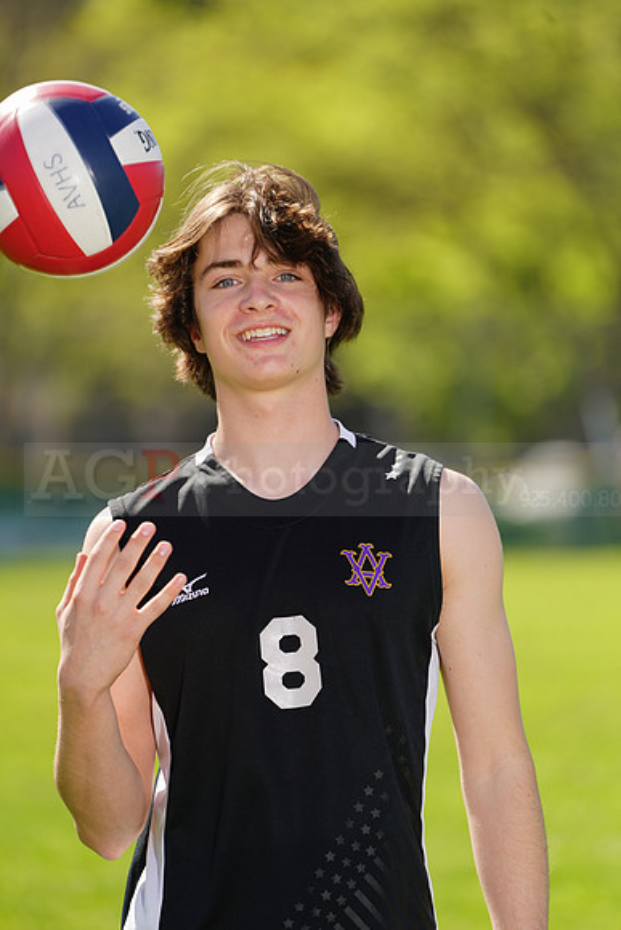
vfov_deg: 5.7
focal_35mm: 364
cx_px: 310
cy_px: 465
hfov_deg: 3.8
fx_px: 9412
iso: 64
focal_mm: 364
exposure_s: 1/200
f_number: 6.3
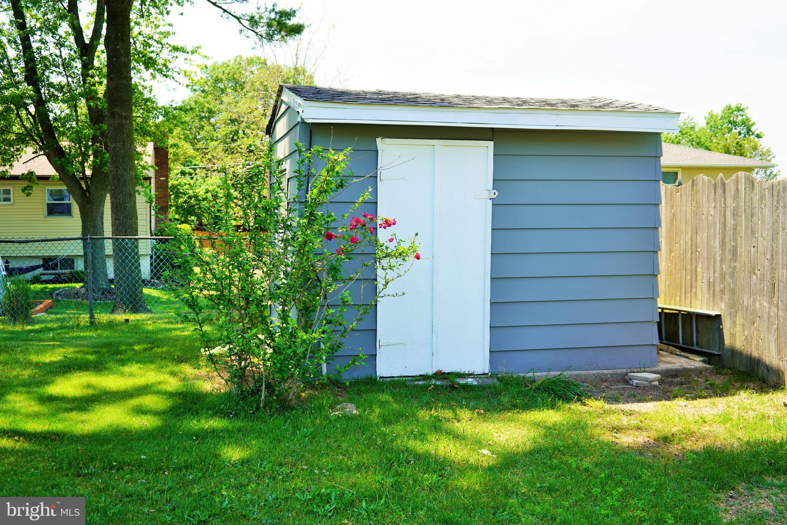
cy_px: 262
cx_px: 394
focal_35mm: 37
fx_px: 809
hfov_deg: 51.9
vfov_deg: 36.0
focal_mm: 37
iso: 100
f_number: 5
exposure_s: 1/200
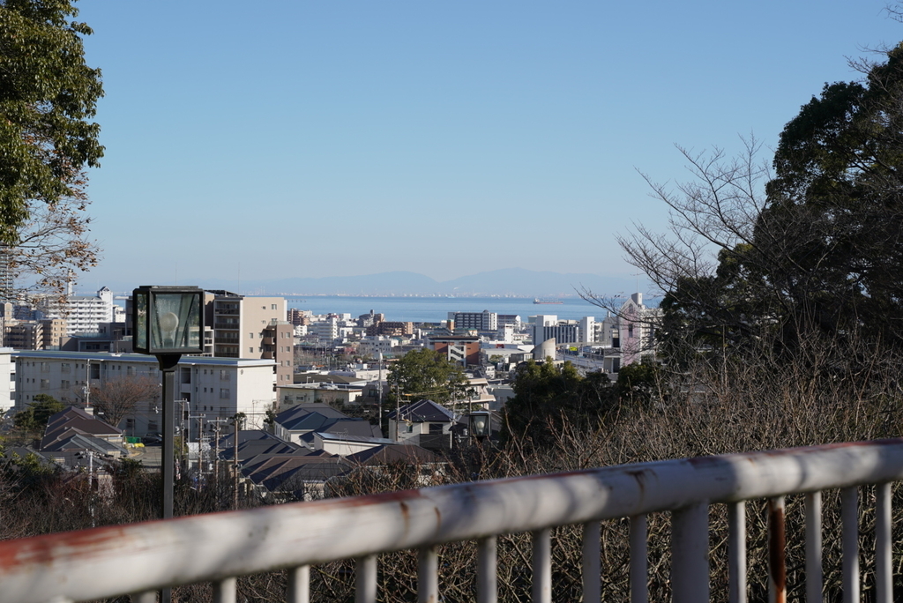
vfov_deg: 21.9
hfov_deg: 32.4
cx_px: 452
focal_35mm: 62
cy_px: 302
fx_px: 1556
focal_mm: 62
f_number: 8
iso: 100
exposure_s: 1/320
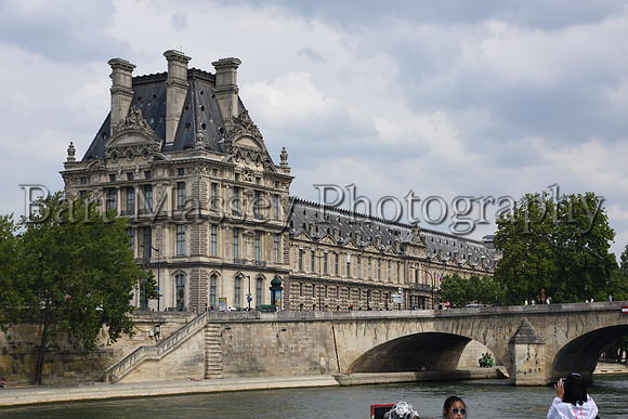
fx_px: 1256
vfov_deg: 18.9
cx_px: 314
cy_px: 210
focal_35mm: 72
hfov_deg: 28.1
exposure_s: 1/125
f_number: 11
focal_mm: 72
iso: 64
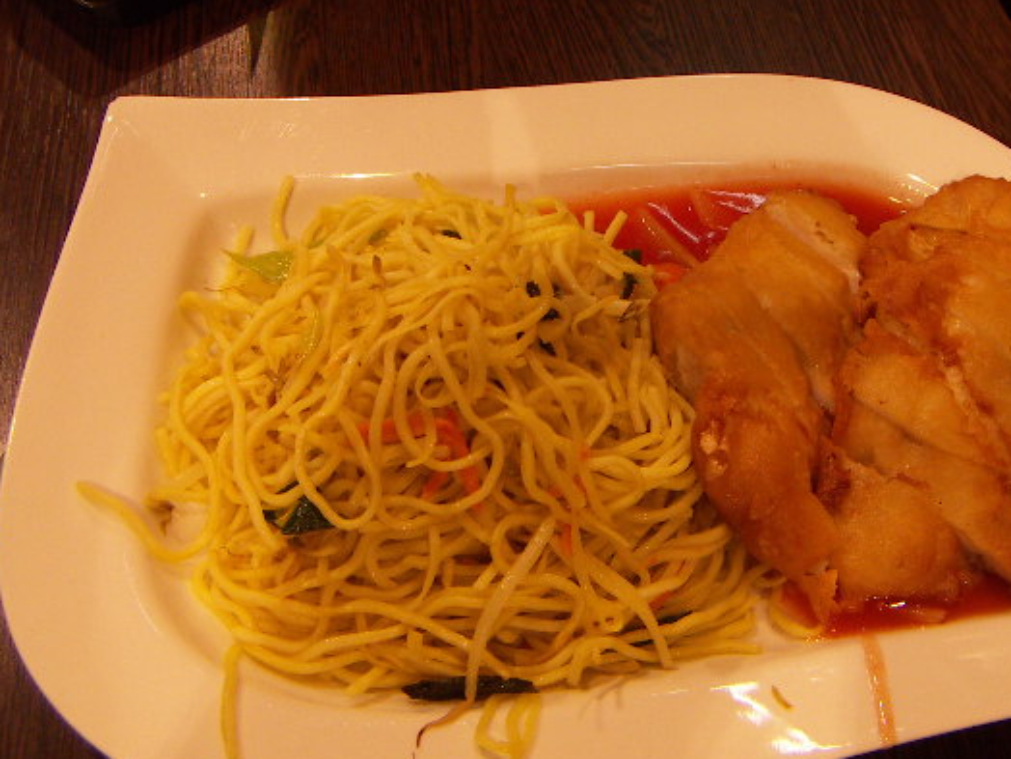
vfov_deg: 32.8
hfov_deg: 42.8
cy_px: 431
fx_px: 1285
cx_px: 602
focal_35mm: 44
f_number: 2.8
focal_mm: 4.7
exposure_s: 1/50
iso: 80
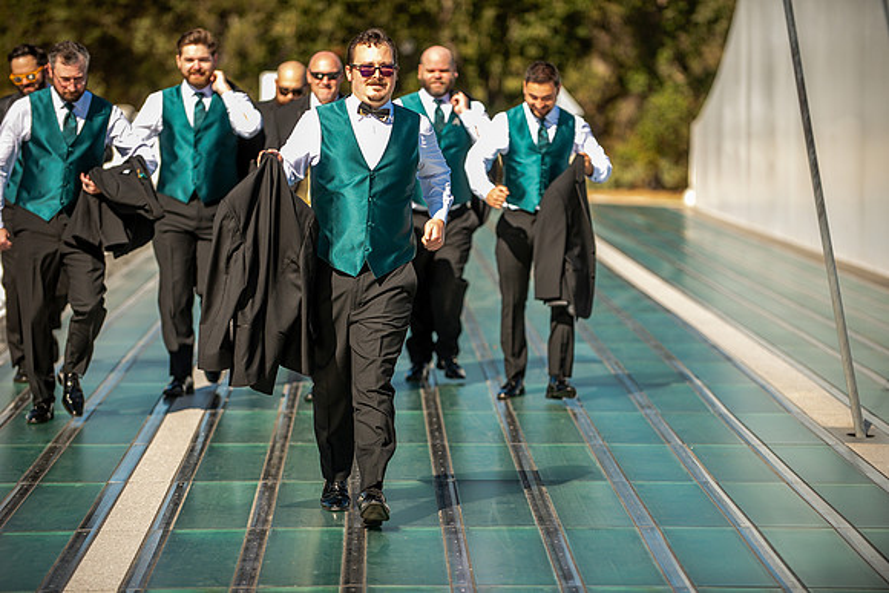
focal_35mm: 150
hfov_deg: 13.7
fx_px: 3705
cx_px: 444
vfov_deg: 9.2
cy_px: 296
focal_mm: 150
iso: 400
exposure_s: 1/3200
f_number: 2.8
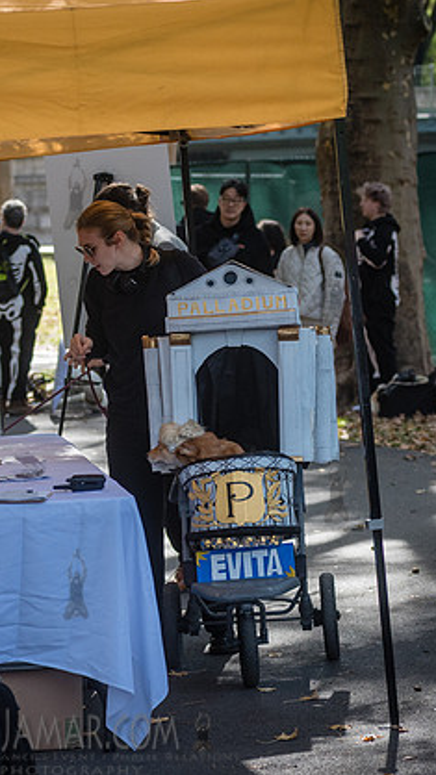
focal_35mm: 139
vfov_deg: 15.5
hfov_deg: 8.7
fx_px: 2858
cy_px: 353
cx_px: 175
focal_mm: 80
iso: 1000
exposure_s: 1/1250
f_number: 4
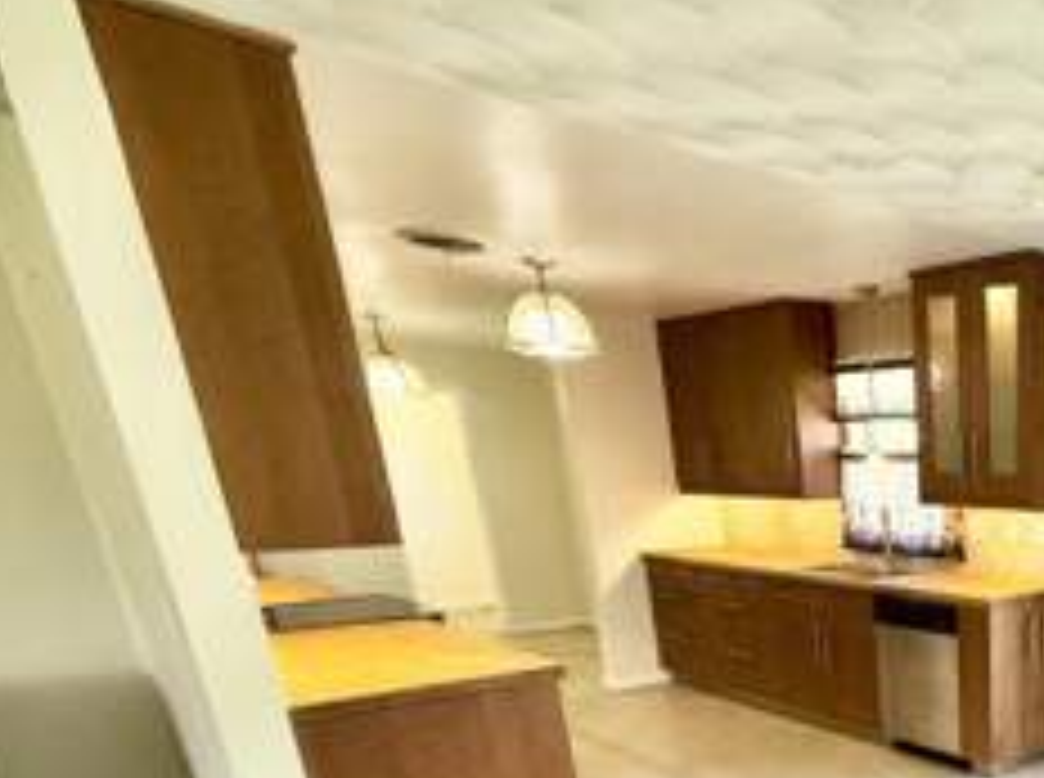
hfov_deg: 49.8
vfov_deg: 42.2
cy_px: 762
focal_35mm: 29
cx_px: 1053
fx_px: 873
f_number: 2.2
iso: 100
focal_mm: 2.22
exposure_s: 1/99
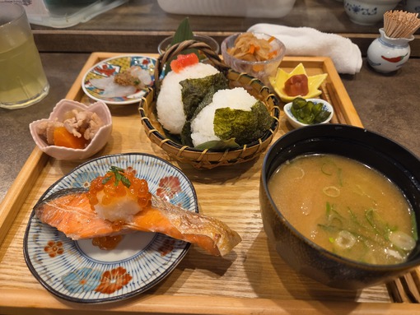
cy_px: 158
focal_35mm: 23
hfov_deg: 73.9
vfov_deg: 58.9
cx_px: 210
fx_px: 279
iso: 400
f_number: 1.8
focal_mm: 5.4
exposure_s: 1/120
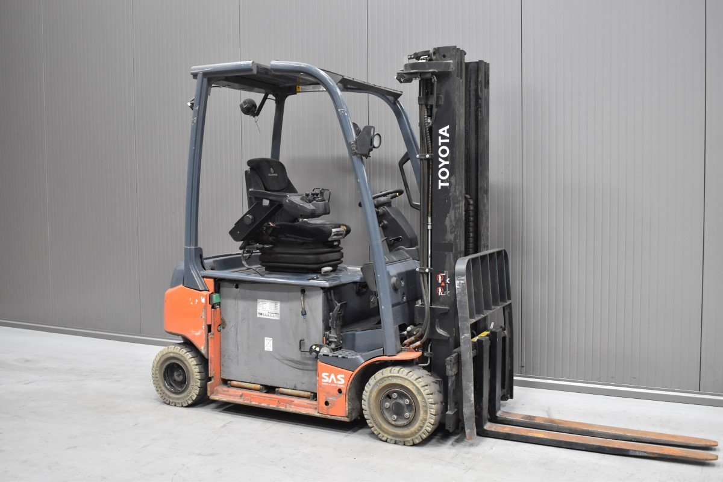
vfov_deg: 36.9
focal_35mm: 36
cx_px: 362
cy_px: 241
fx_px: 723
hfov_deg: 53.1
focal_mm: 24
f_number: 5
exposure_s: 1/40
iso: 1600
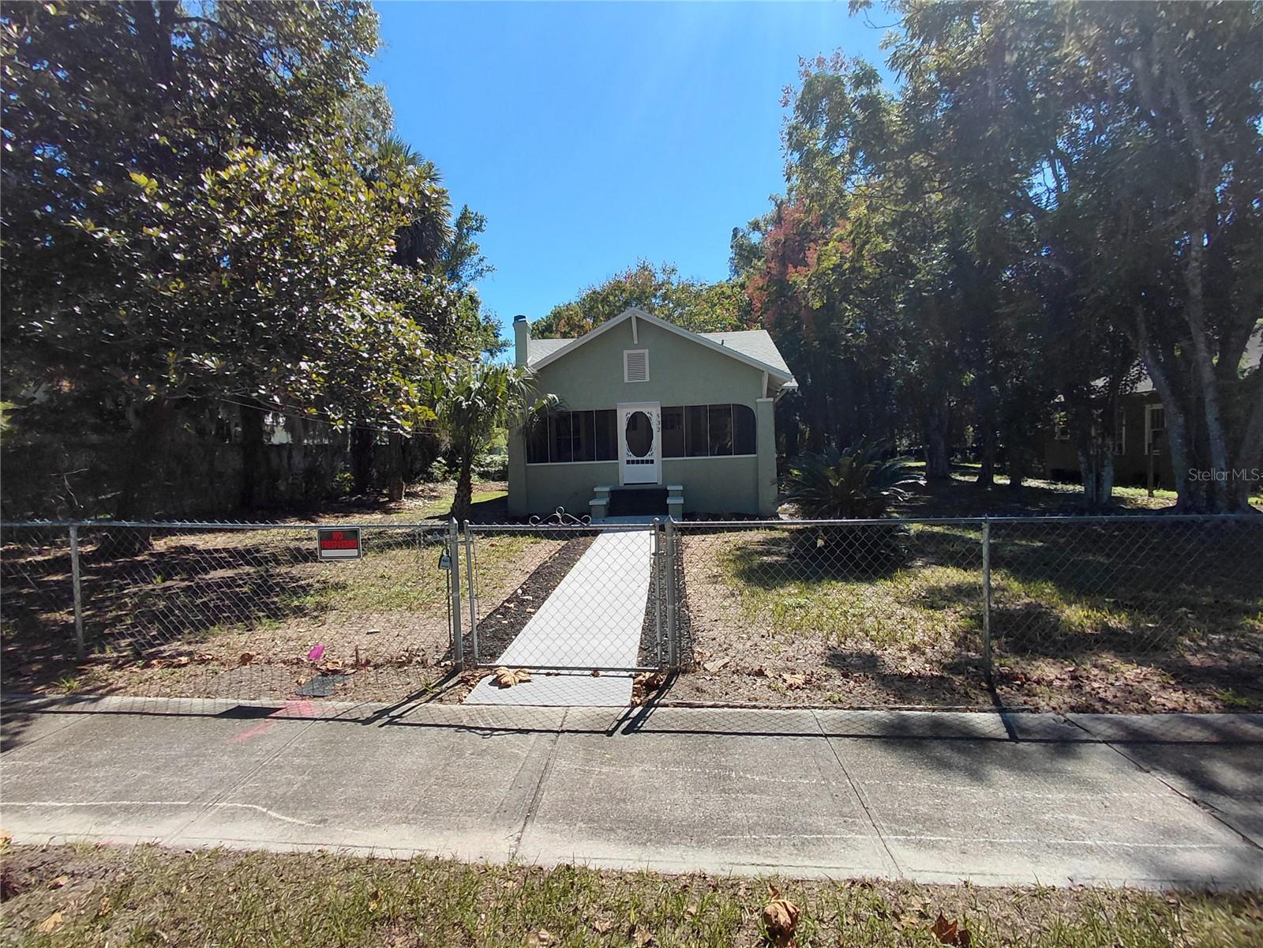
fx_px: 584
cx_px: 632
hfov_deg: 94.5
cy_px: 474
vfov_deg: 78.1
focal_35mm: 16
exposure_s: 1/1405
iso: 40
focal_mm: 1.64
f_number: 2.2
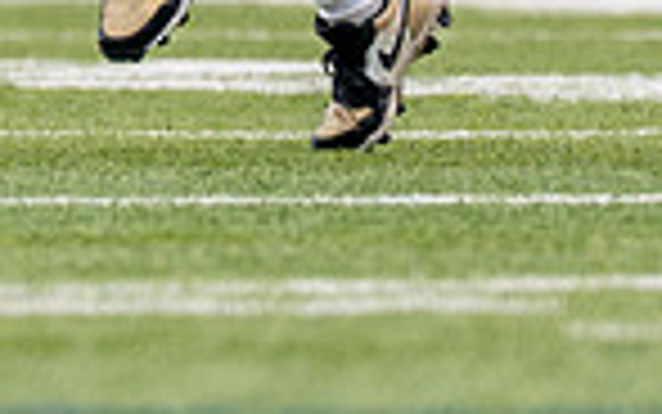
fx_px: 33931
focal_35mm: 1880
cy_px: -344
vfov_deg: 0.7
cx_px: 315
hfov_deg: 1.1
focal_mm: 200
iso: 200
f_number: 2.8
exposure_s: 1/3200
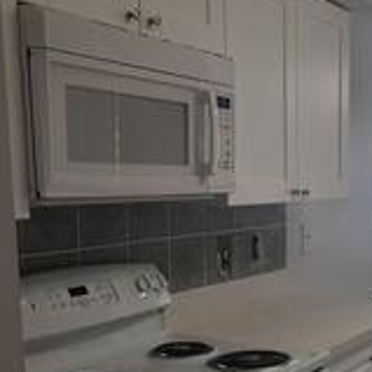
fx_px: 729
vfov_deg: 28.0
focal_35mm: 60
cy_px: 299
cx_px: 461
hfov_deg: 25.3
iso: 50
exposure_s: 1/60
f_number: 1.9
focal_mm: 3.6
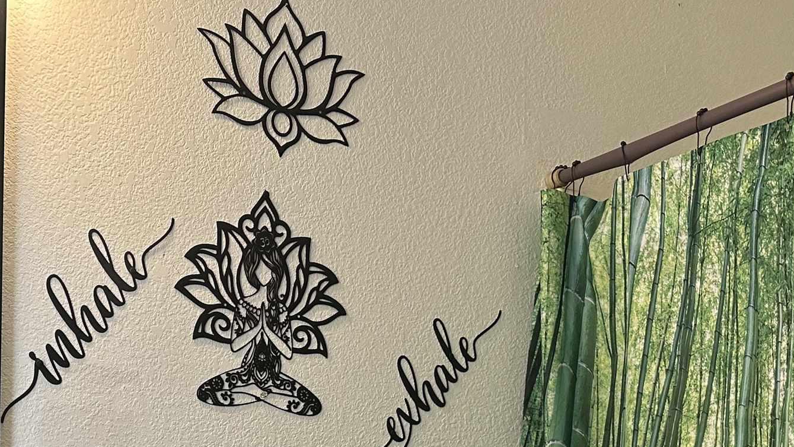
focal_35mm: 60
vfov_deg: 18.5
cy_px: 597
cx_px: 166
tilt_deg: +2.2
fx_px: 1263
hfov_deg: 33.9
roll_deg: -2.0
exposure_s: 1/120
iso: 160
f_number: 1.78
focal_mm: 6.86
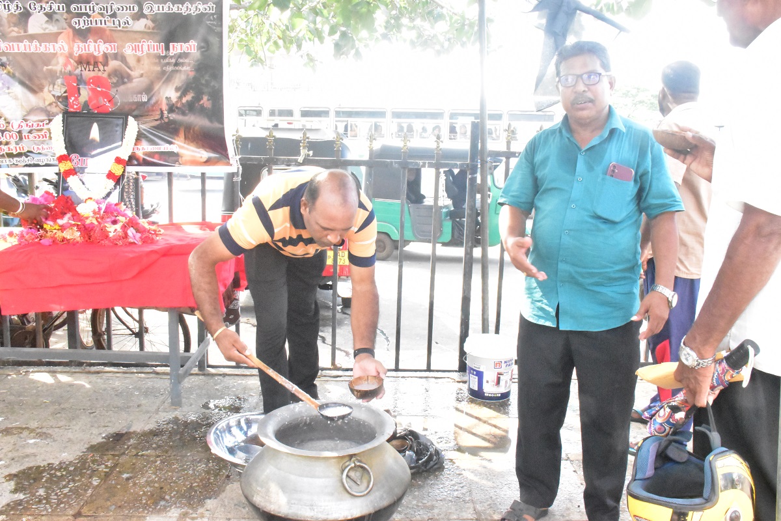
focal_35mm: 33
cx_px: 390
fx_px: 716
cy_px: 260
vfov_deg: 40.0
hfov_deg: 57.2
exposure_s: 1/200
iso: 16000
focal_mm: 22
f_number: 22
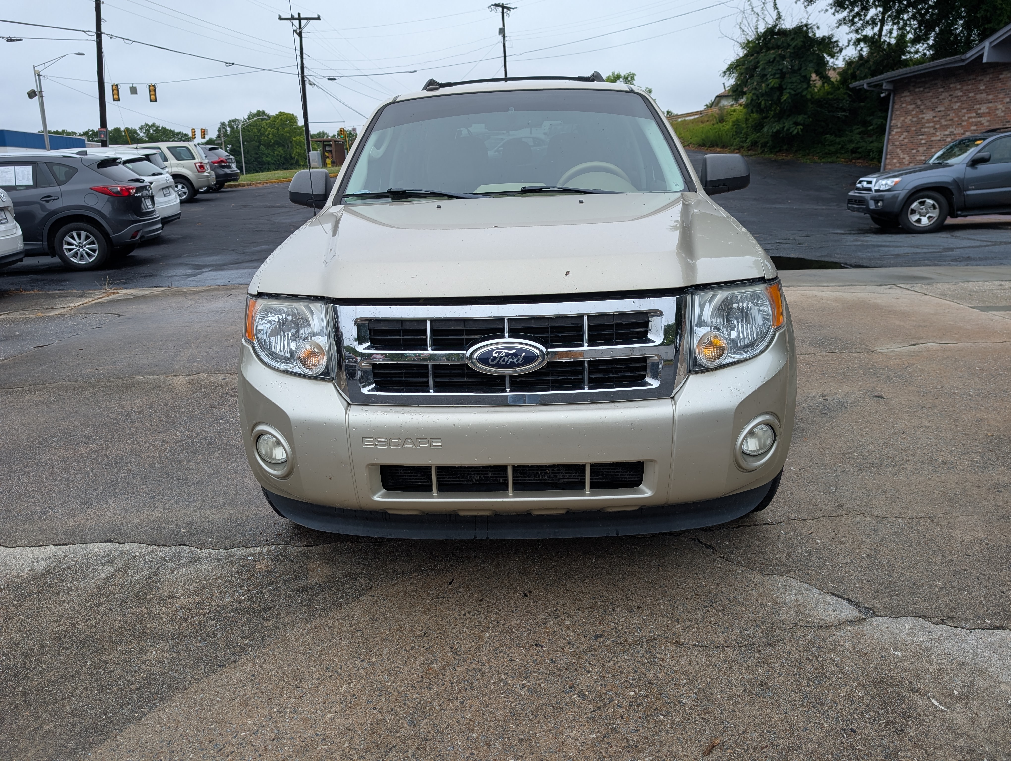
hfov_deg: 71.5
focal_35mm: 24
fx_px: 702
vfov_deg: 56.9
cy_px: 380
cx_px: 506
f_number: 1.68
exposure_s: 1/393
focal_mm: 6.9
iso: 21
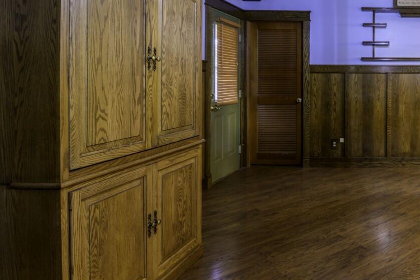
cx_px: 390
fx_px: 338
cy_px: 81
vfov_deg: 43.9
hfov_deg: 54.1
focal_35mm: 29
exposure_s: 2
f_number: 8
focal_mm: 15
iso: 64
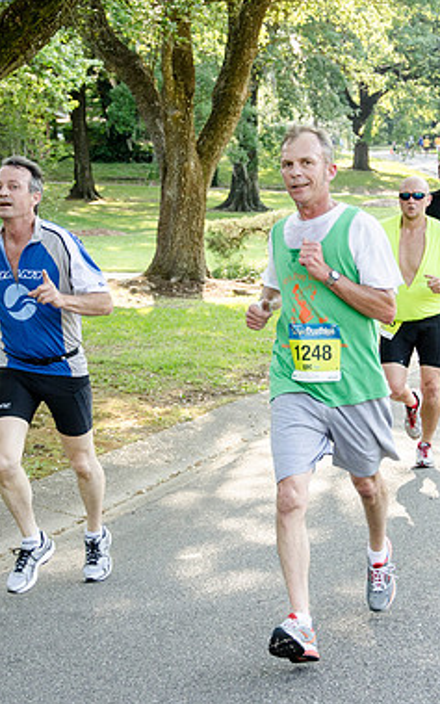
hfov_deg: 11.7
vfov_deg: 18.6
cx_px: 269
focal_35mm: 112
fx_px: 2148
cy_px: 349
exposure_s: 1/400
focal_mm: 48
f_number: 5
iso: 800
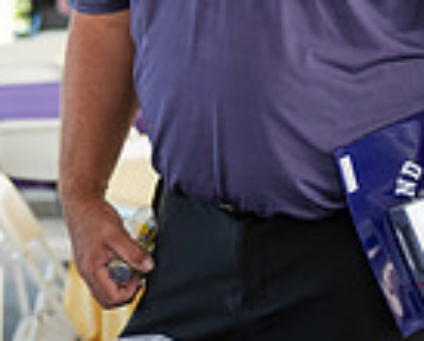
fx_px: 2488
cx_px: -87
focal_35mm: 198
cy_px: -76
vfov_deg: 7.8
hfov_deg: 9.6
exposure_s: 1/200
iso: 400
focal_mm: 50
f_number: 2.8
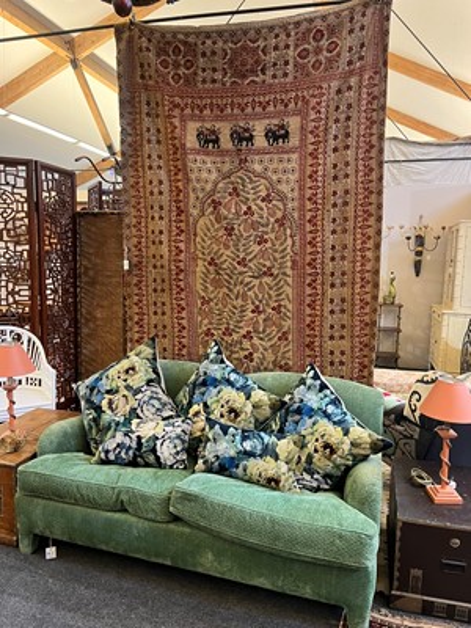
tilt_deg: -6.1
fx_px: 472
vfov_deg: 67.3
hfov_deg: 53.1
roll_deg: -0.7
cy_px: 314
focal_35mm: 26
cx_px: 236
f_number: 1.6
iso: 400
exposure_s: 1/50
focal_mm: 5.1
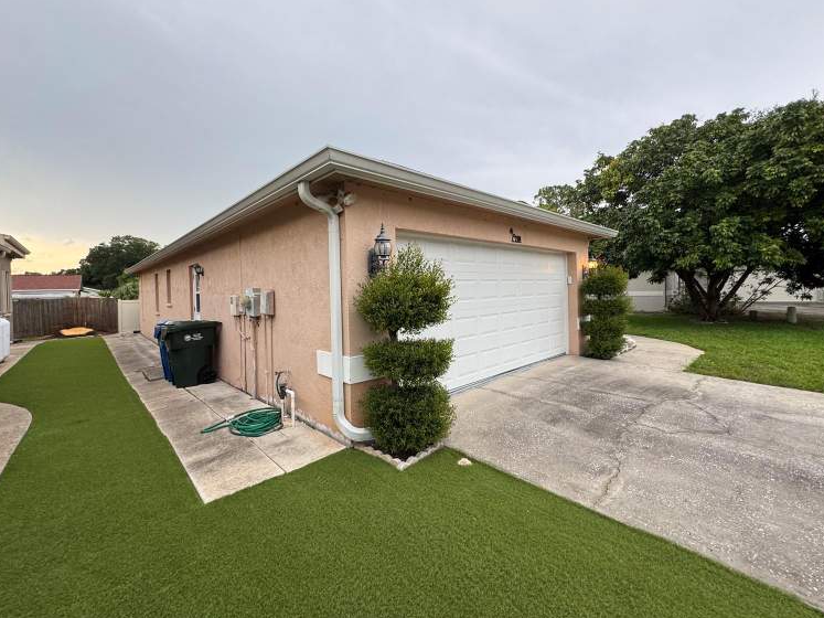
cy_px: 291
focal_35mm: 15
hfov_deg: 98.1
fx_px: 357
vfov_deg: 81.7
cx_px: 398
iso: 50
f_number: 2.2
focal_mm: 2.22
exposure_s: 1/99
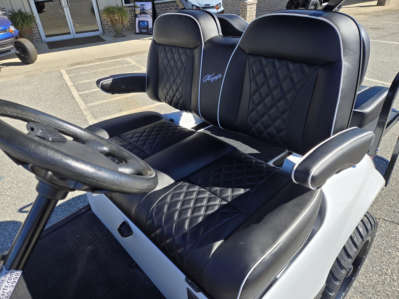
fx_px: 265
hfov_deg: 73.9
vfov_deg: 58.9
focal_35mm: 23
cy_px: 150
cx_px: 200
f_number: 1.8
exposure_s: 1/1484
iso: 25
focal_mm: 5.4
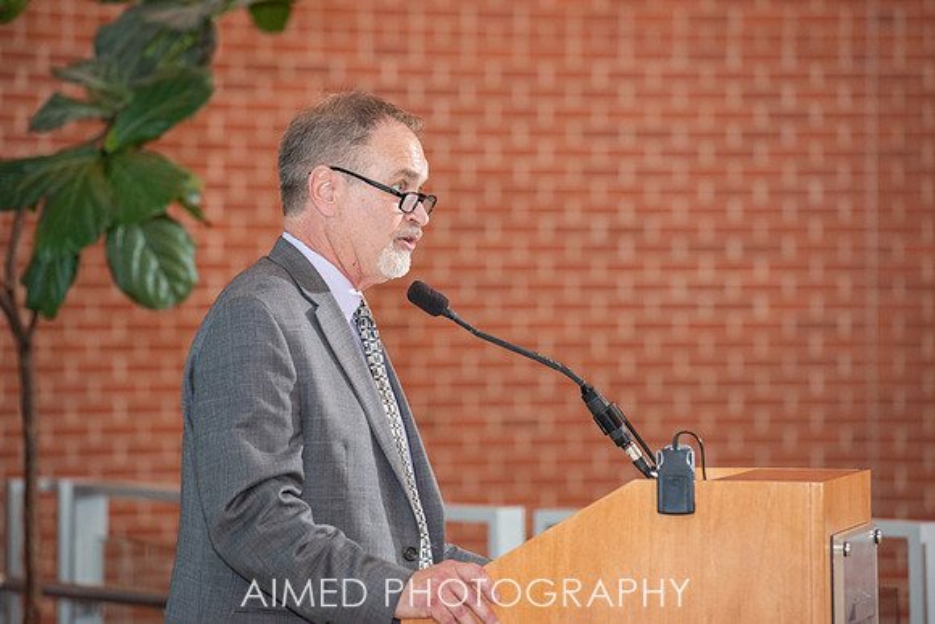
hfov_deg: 9.8
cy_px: 296
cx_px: 443
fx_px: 5469
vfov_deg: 6.5
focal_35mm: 211
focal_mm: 200
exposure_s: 1/200
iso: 1250
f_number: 5
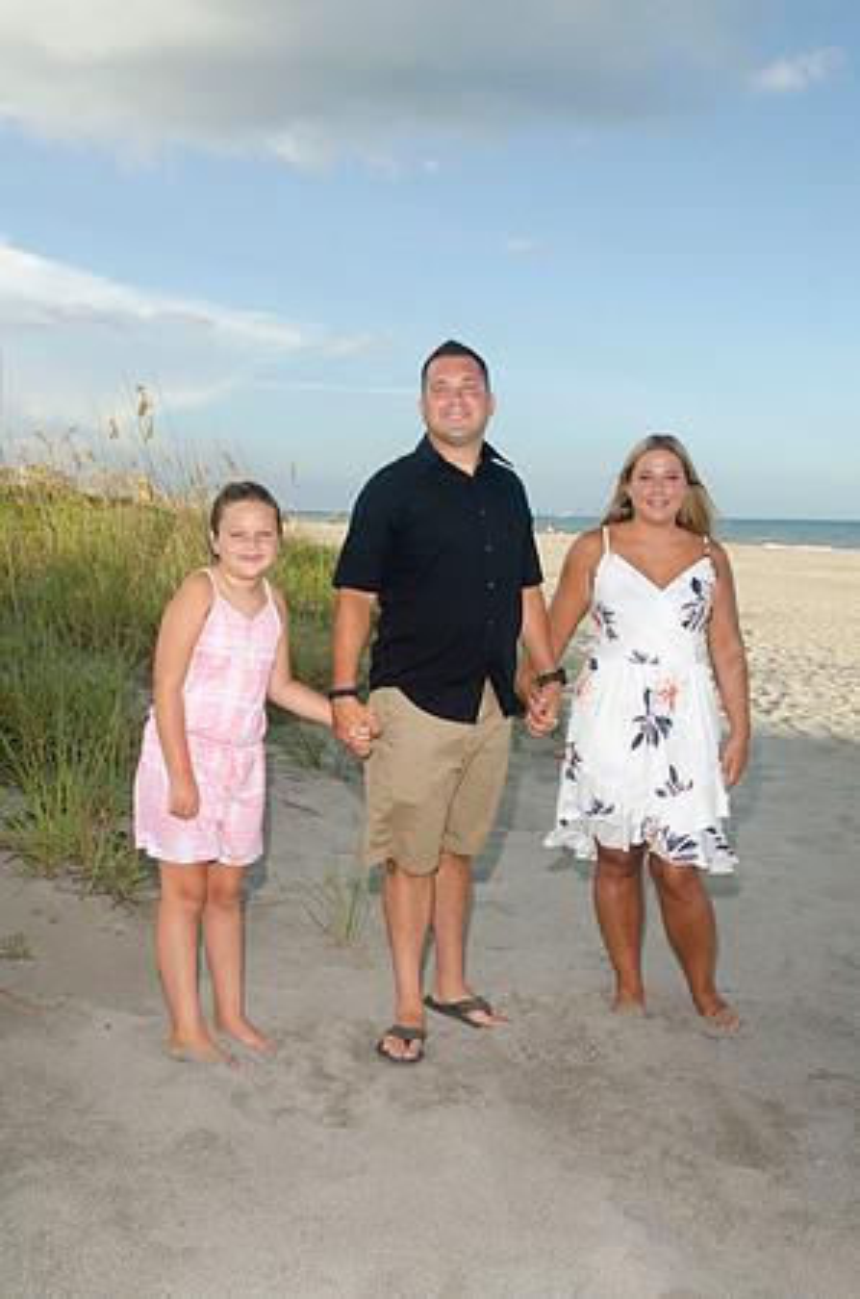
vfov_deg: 51.4
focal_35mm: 38
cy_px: 650
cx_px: 430
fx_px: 1350
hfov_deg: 35.3
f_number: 9
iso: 100
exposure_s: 1/250
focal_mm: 25
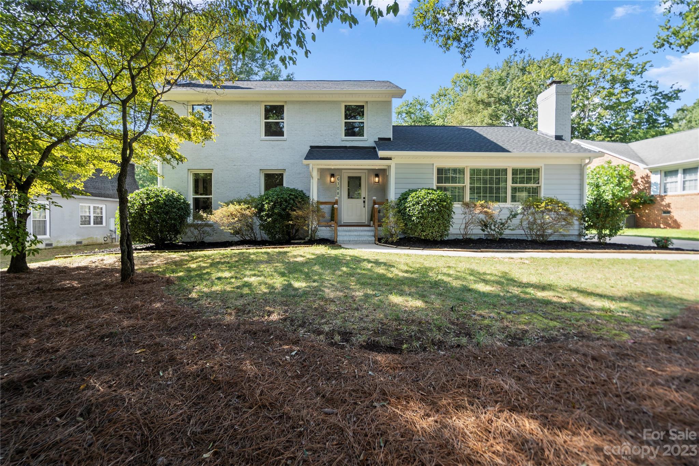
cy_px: 233
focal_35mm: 16
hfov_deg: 96.7
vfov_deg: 73.7
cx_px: 350
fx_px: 311
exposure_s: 1/100
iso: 100
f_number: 5
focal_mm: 16
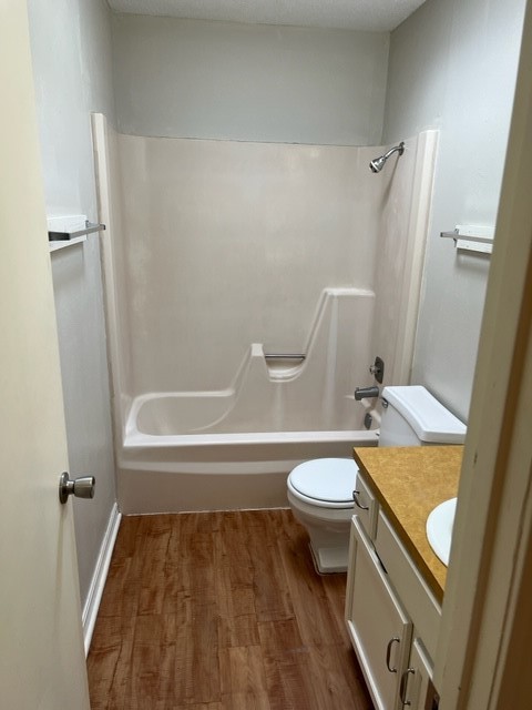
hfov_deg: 53.1
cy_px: 355
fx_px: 533
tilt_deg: -17.2
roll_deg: -1.4
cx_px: 266
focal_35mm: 26
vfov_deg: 67.3
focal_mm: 5.7
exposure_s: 1/120
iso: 80
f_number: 1.5
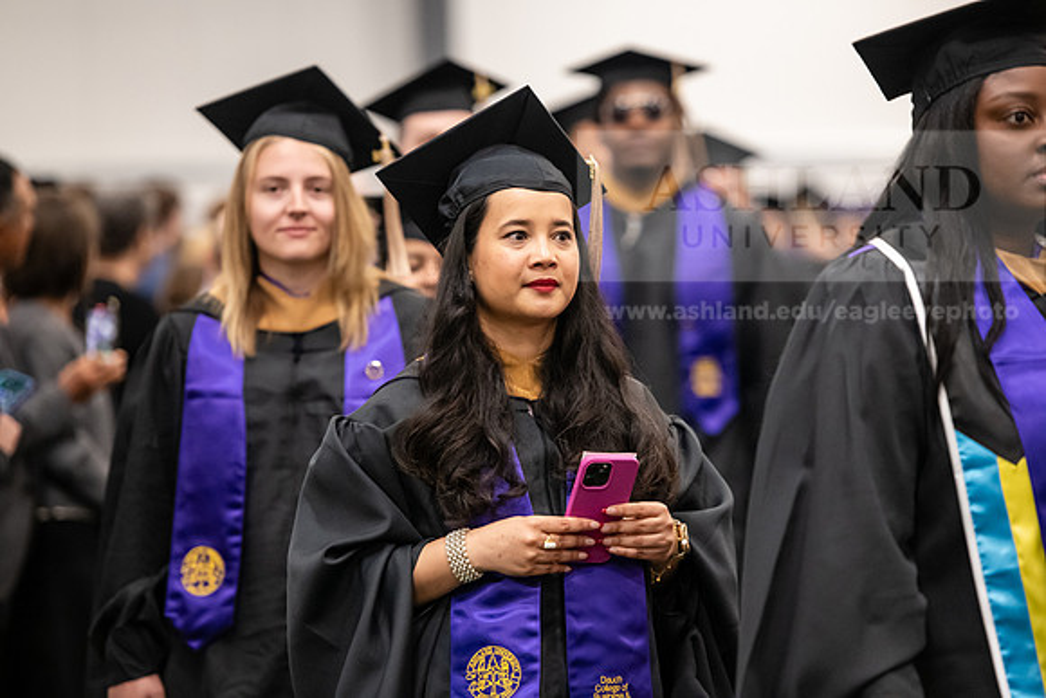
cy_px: 349
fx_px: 4940
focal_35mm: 170
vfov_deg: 8.1
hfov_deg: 12.1
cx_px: 523
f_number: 3.2
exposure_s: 1/200
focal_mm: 170
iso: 3200
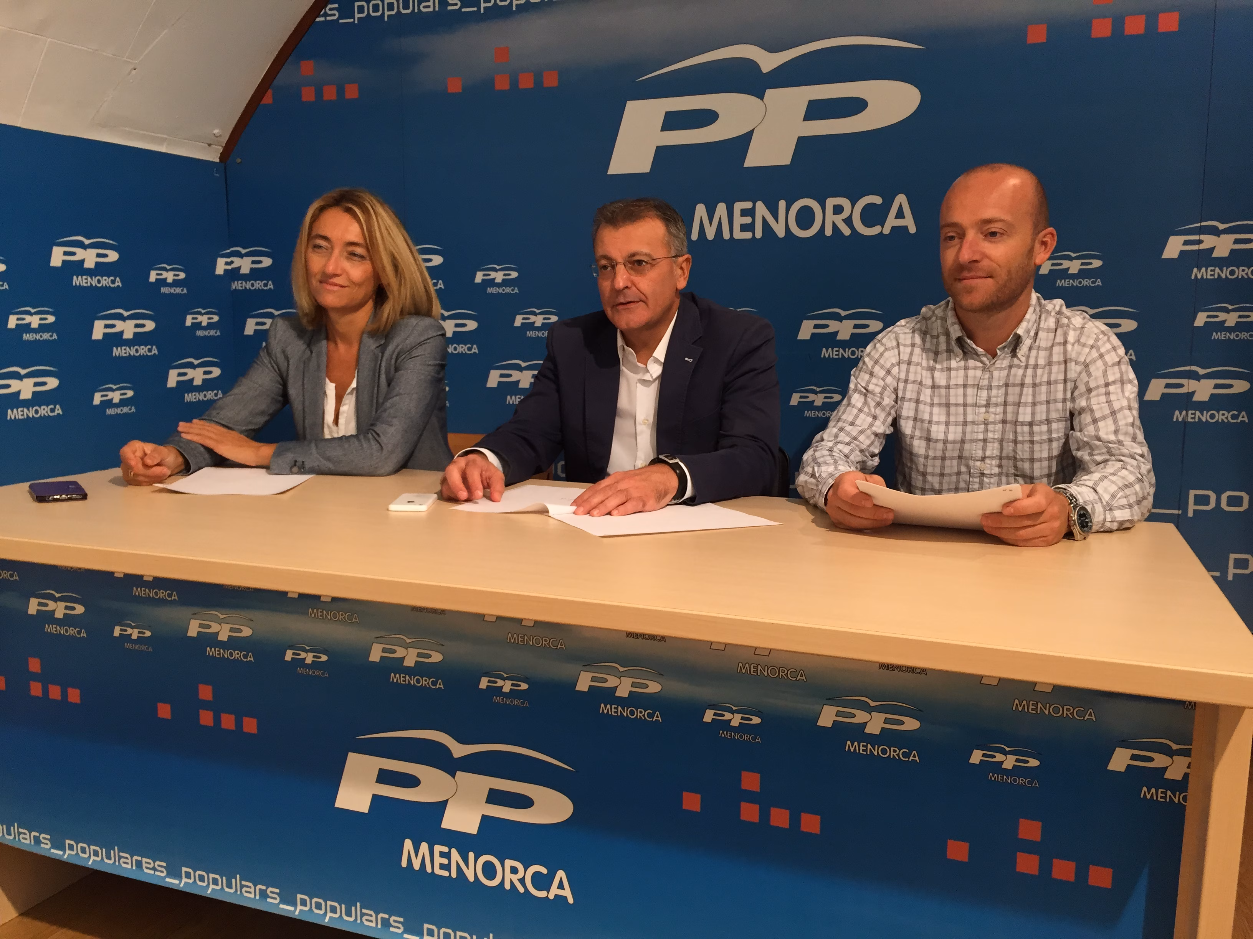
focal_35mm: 29
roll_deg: -1.3
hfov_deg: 61.7
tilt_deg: -9.1
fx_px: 1050
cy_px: 470
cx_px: 626
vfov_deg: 48.2
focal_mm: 4.15
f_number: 2.2
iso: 100
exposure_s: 1/33
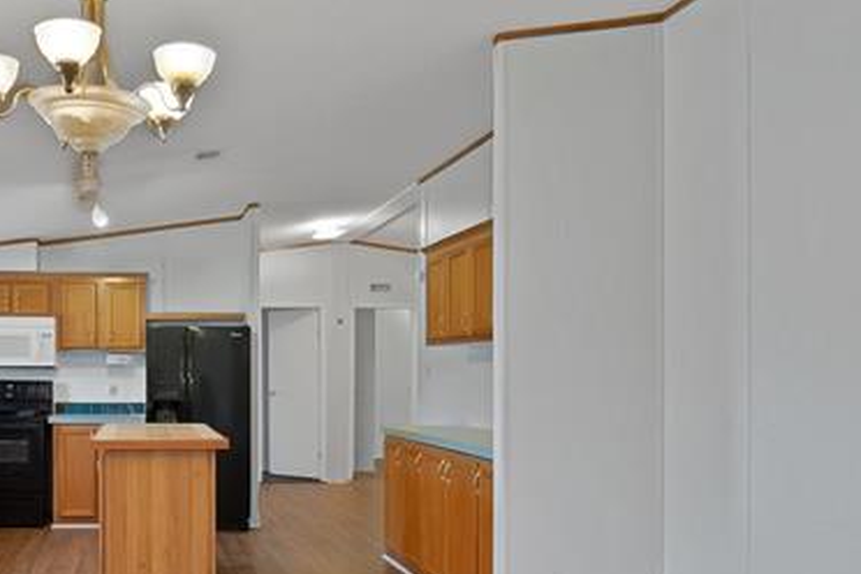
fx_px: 789
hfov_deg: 53.7
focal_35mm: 33
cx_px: 183
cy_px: 418
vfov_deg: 39.1
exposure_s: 1/6
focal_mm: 12
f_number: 8
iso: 640
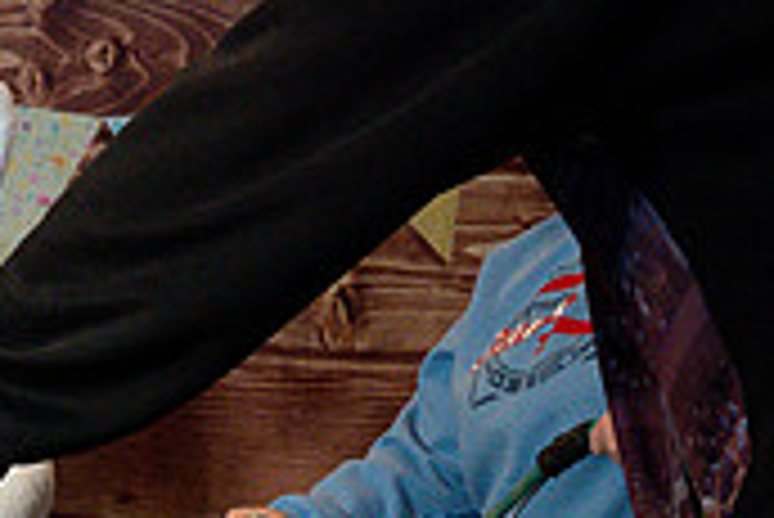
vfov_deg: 11.3
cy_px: 727
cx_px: 216
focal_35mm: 118
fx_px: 2539
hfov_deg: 17.3
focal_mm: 35
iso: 8000
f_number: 4.5
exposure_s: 1/500
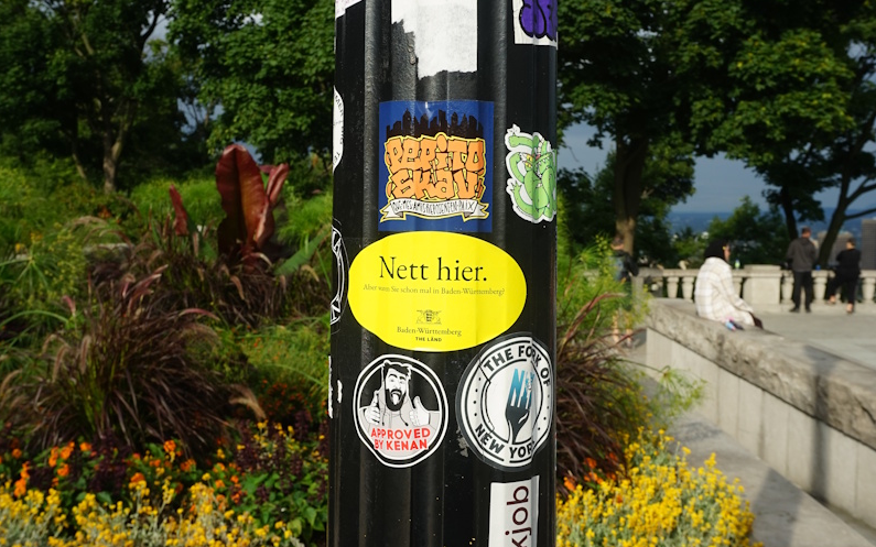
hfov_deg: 49.3
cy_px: 285
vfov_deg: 32.0
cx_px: 436
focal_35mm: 40
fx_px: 955
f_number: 11
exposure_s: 1/125
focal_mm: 26
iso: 100
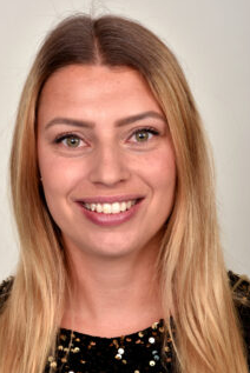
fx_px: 1320
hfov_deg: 10.8
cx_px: 111
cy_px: 214
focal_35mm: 127
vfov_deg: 16.1
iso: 100
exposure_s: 1/160
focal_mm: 105
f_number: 9
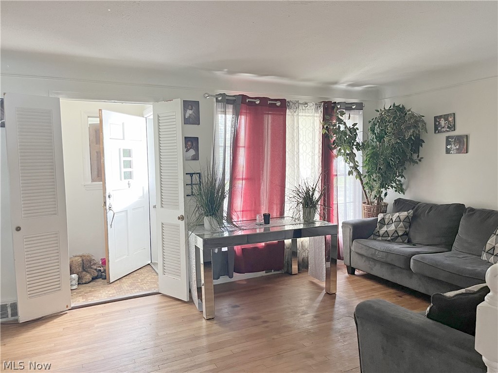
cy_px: 186
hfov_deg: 67.3
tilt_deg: -4.9
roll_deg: +1.5
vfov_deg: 53.1
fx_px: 374
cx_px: 249
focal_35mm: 26
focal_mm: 5.1
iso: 250
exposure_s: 1/60
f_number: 1.6
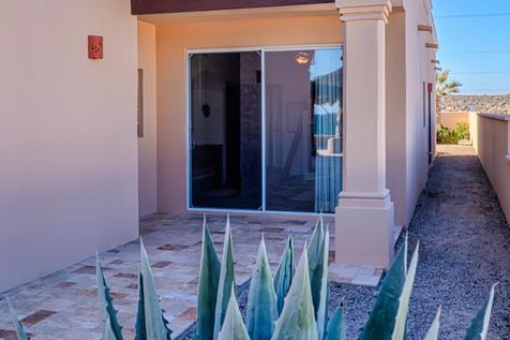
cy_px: 110
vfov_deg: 30.9
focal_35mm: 43
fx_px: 609
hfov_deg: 45.4
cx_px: 242
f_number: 4
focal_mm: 20
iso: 50
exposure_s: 1/400
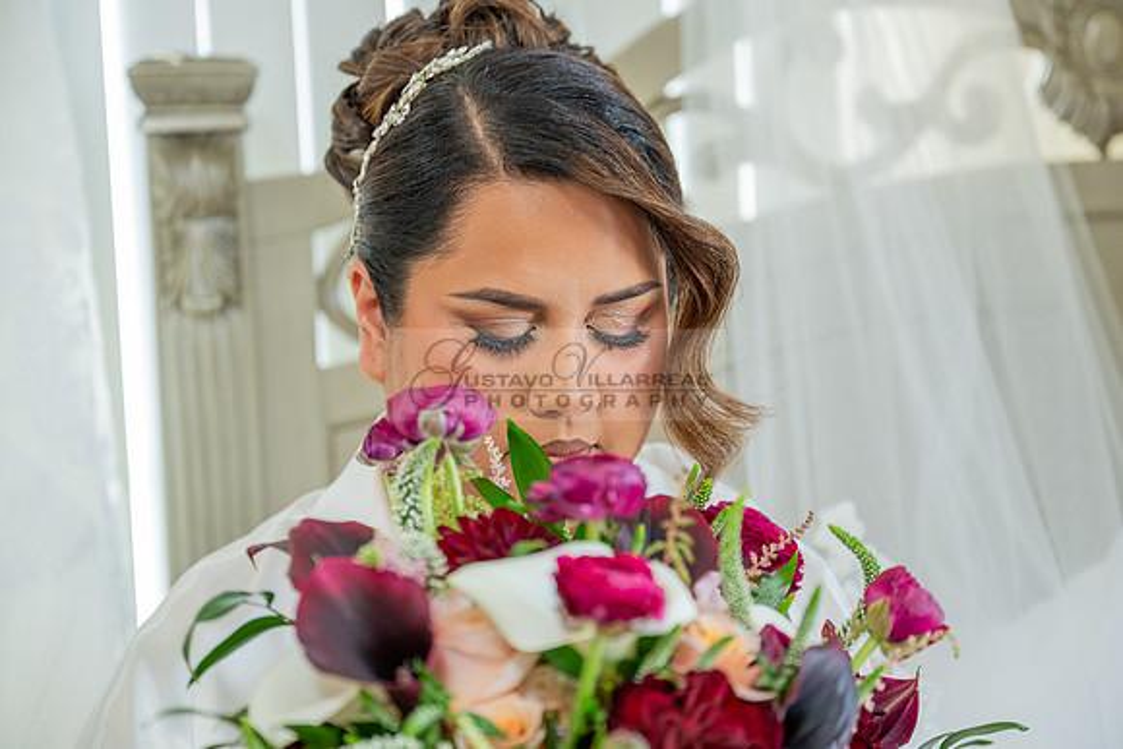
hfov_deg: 28.8
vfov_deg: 19.5
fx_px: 2184
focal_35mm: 70
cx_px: 562
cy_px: 374
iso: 640
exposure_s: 1/125
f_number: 3.5
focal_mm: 70
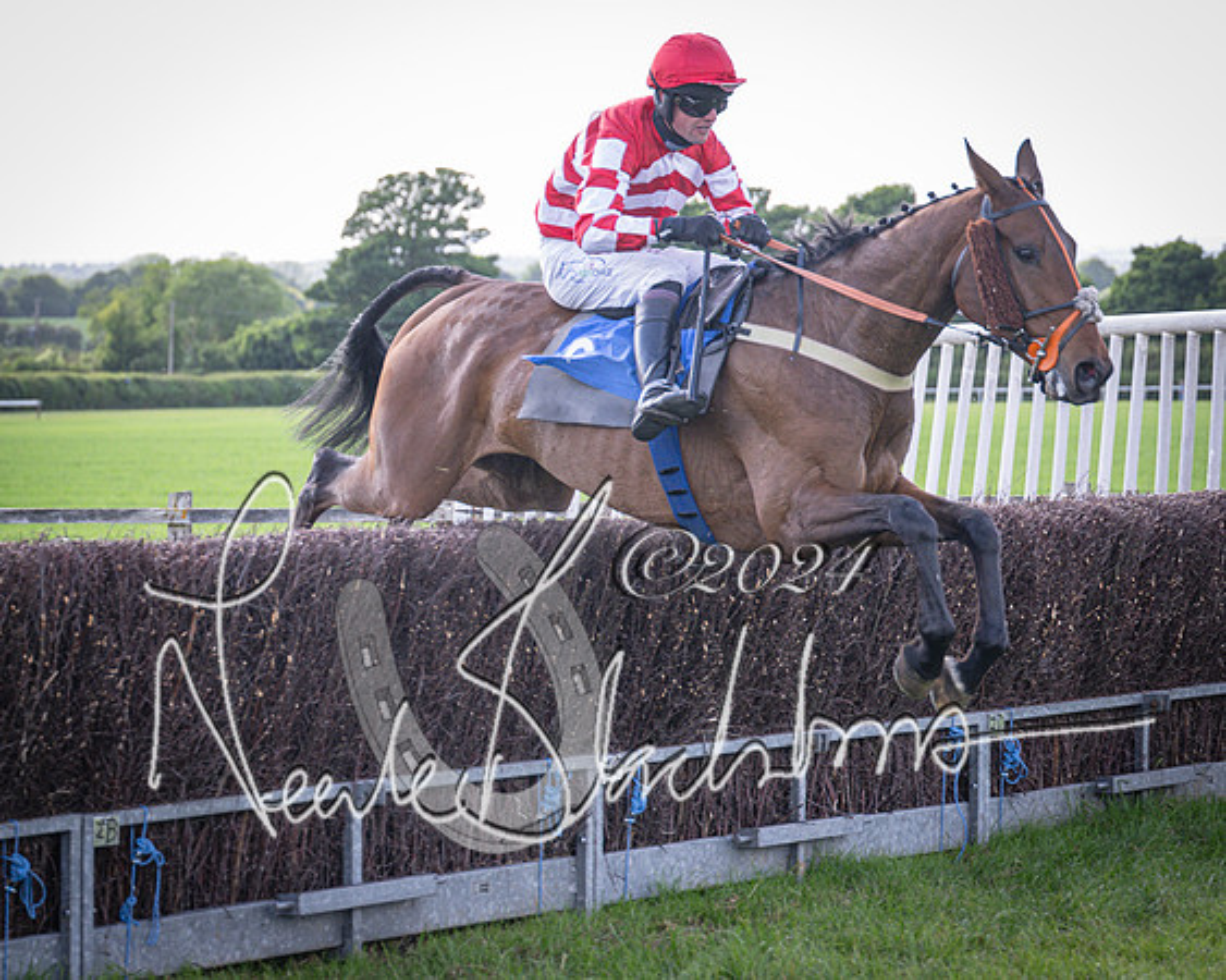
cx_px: 365
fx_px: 4146
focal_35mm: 114
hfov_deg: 16.8
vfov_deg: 13.5
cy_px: 546
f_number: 2.8
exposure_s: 1/1600
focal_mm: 70
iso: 640
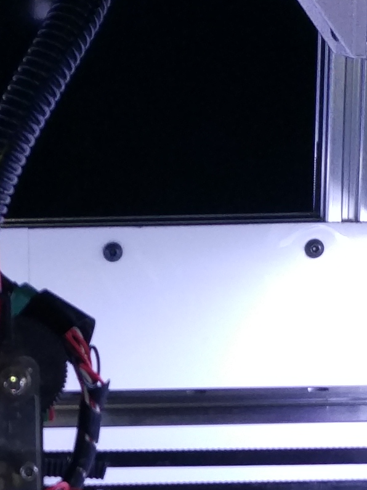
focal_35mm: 157
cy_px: 573
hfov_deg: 9.4
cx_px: 10
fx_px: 2220
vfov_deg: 12.3
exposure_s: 1/50
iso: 166
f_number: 2
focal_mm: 4.12
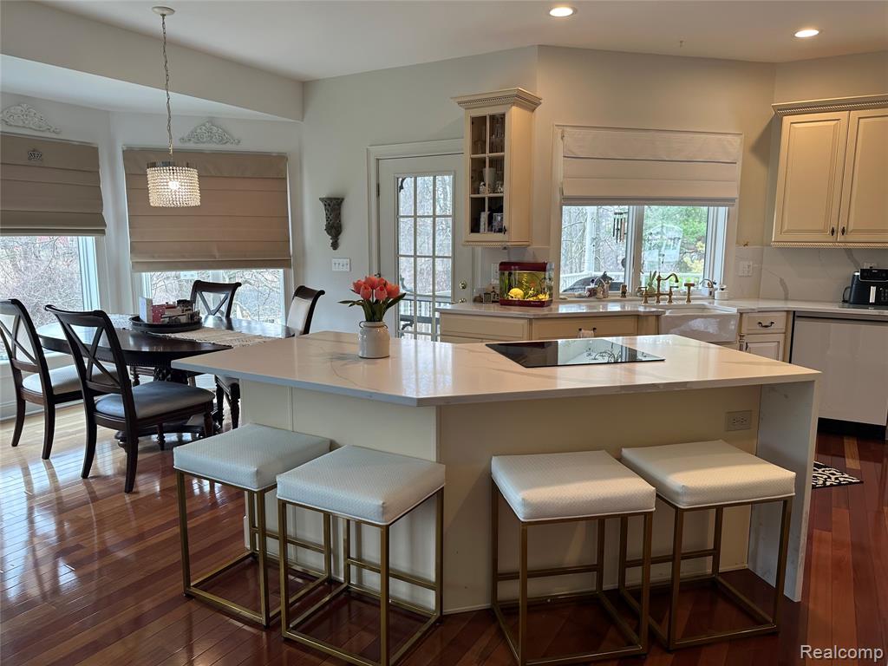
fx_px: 616
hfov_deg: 71.6
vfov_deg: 56.8
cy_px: 333
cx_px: 444
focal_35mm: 24
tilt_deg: -9.4
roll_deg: -0.6
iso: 100
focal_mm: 6.86
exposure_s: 1/120
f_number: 1.78
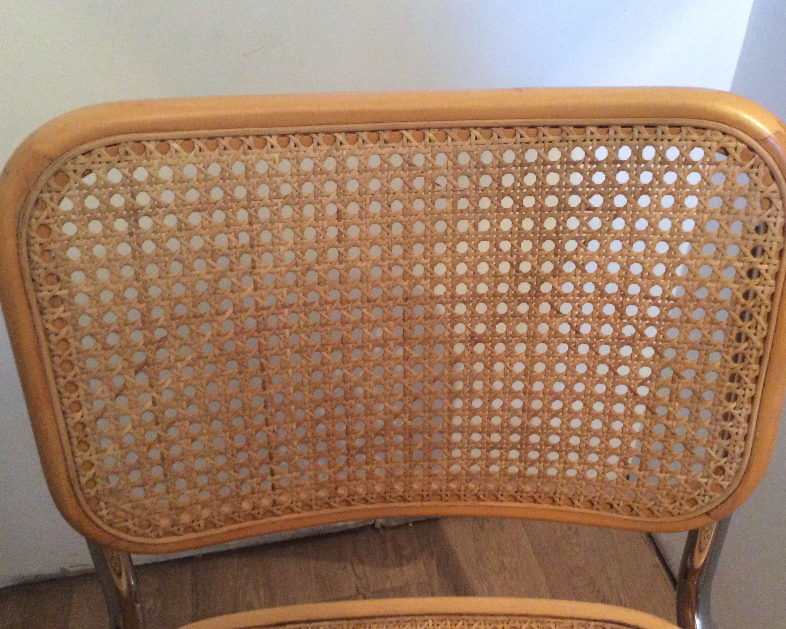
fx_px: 791
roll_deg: +1.4
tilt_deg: -37.2
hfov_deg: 52.8
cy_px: 312
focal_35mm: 34
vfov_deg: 43.4
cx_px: 397
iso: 250
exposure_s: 1/20
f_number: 2.4
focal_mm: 3.3
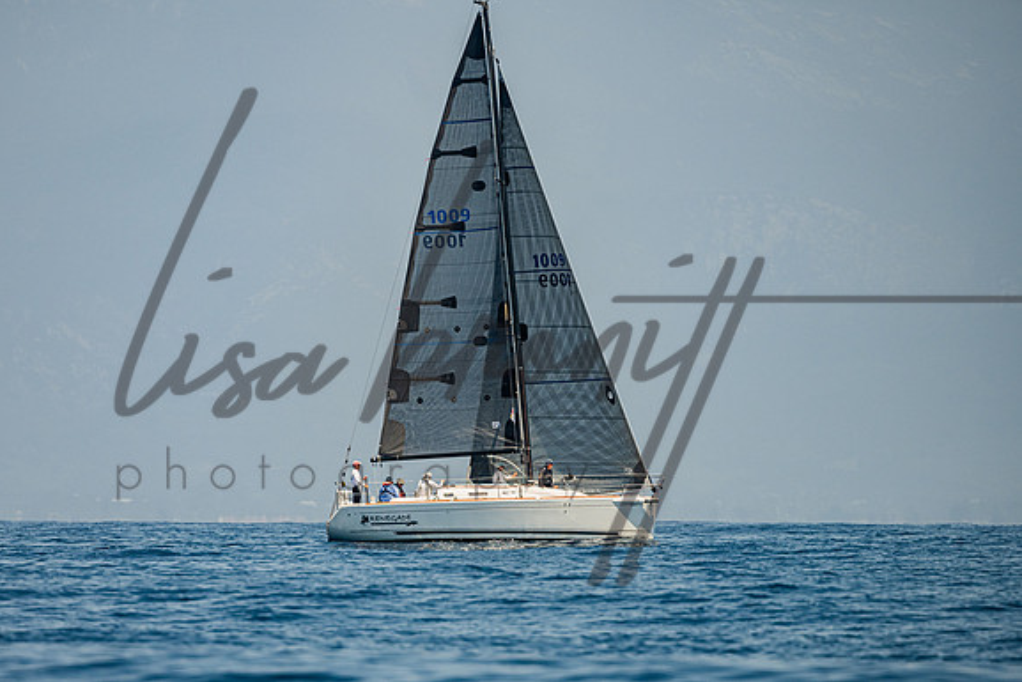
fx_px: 13885
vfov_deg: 2.8
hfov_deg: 4.2
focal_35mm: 489
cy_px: 405
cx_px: 404
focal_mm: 400
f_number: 7.1
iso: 400
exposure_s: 1/2000
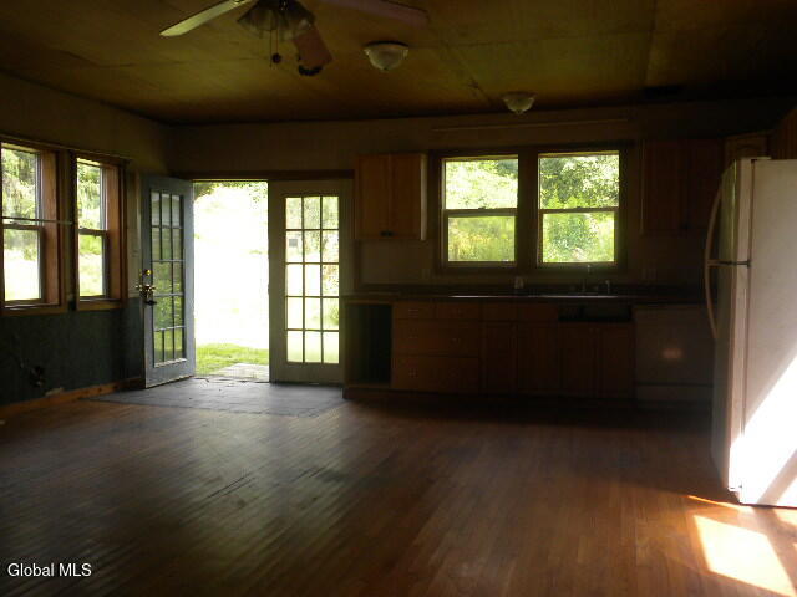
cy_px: 298
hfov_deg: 50.1
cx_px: 398
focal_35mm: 37
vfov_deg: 38.7
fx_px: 852
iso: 64
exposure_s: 1/72.5
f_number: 3.5
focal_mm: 6.6
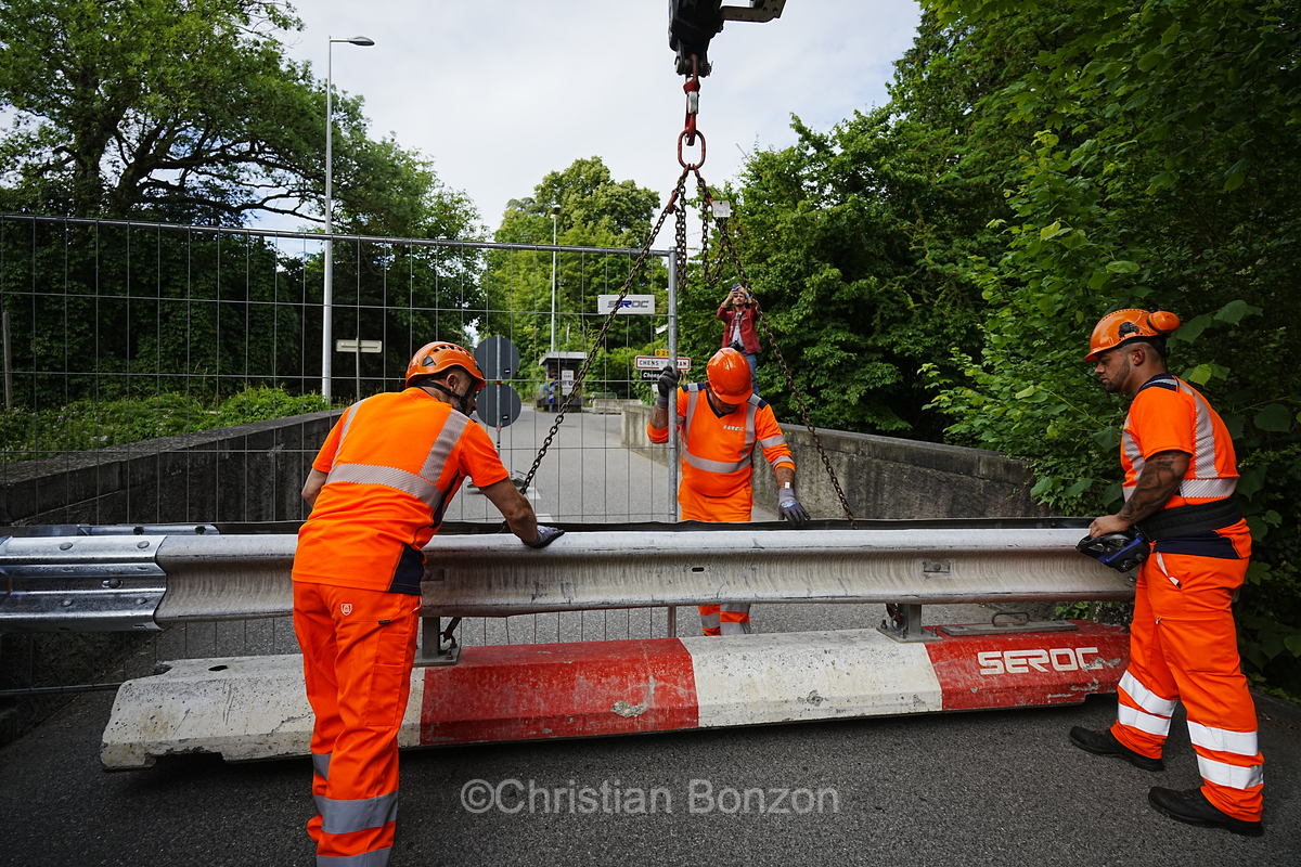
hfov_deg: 84.0
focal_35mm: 20
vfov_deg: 61.9
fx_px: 723
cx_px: 650
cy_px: 434
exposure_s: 1/500
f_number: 4.5
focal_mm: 20
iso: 100
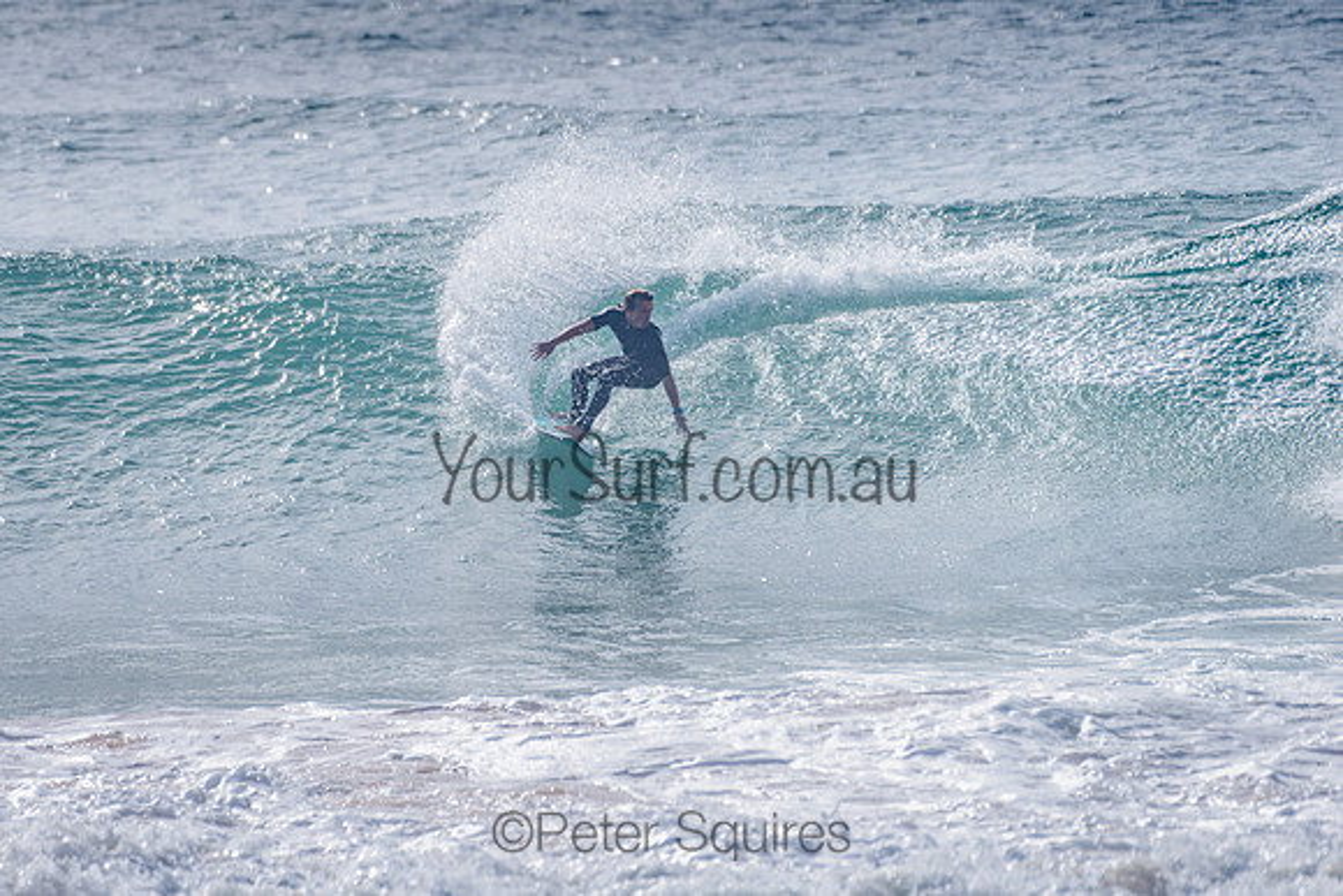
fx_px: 22842
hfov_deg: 3.4
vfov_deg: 2.2
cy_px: 347
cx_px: 521
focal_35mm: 612
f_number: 5.6
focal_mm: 500
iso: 72
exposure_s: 1/2000
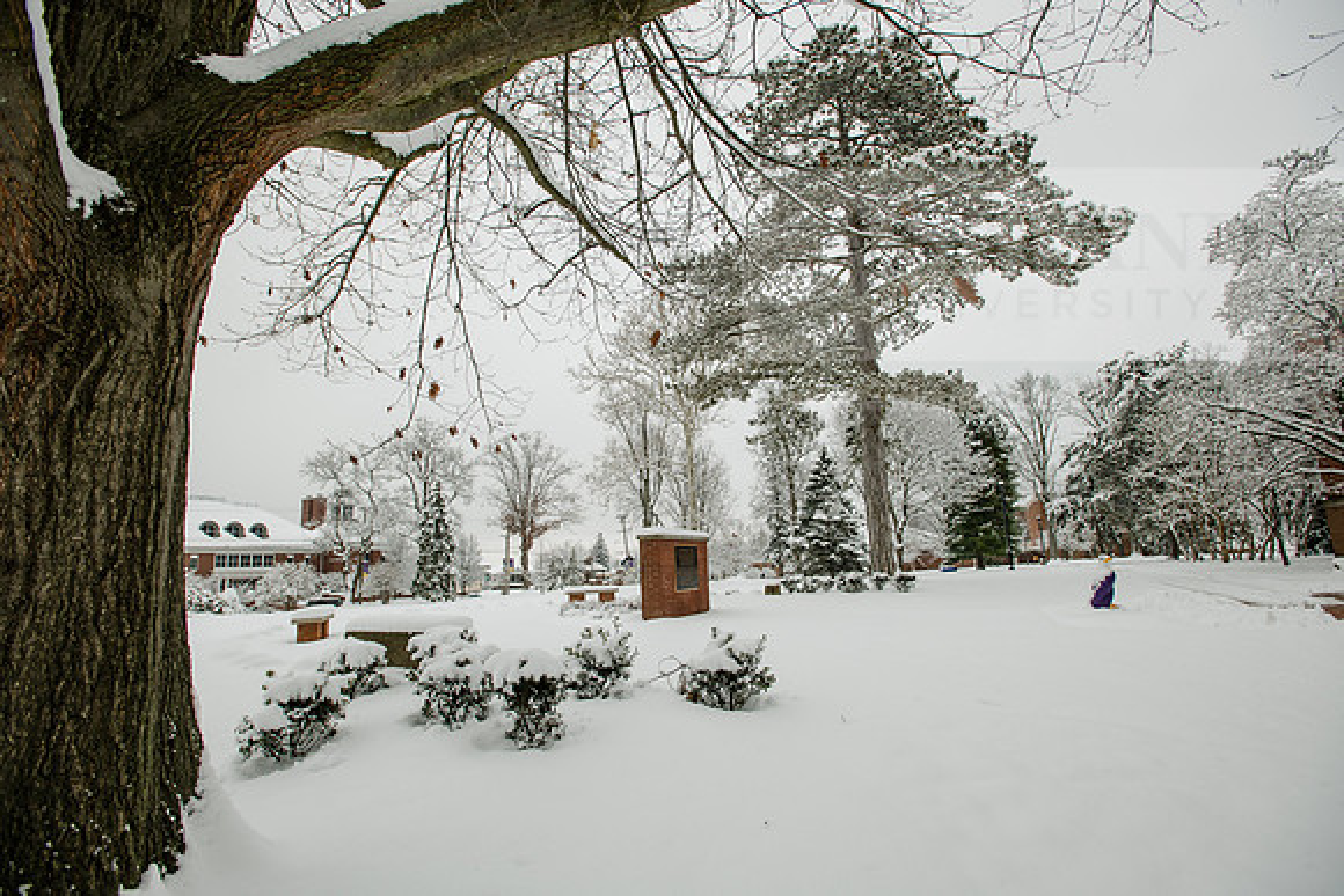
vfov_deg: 70.5
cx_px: 672
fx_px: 635
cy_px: 448
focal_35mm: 17
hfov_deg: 93.3
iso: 200
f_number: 5.6
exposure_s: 1/400
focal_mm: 17
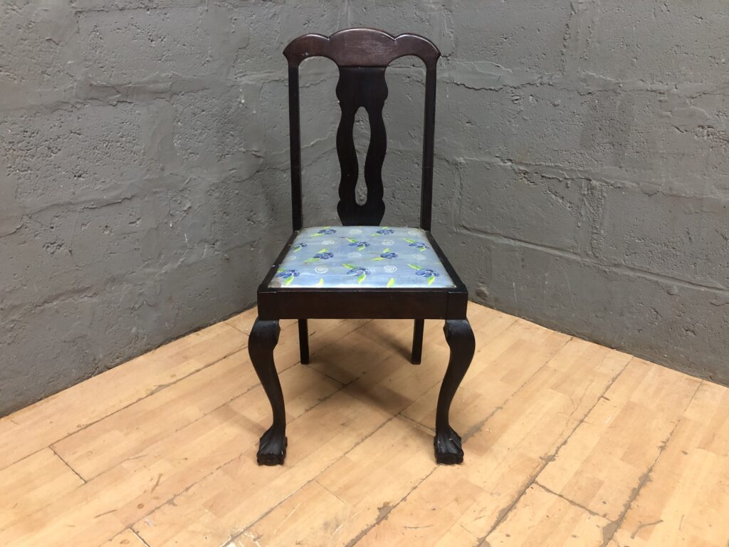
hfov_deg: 63.4
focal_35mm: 28
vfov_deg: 49.7
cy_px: 274
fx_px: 590
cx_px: 364
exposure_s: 1/13
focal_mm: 3.99
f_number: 1.8
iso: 100
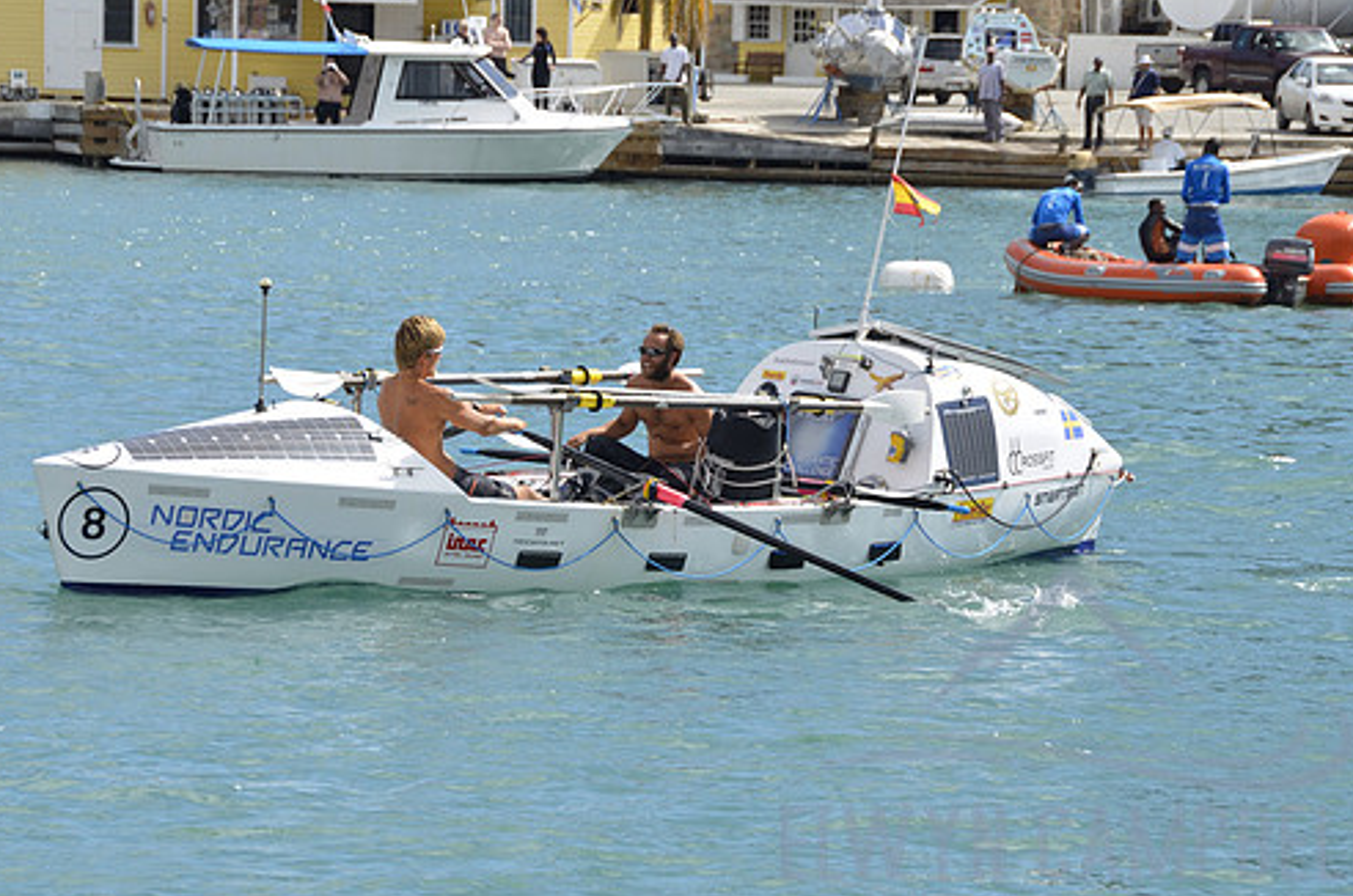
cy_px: 407
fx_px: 7690
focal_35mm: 205
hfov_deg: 10.1
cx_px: 583
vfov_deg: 6.7
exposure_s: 1/250
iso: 110
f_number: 8
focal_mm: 116
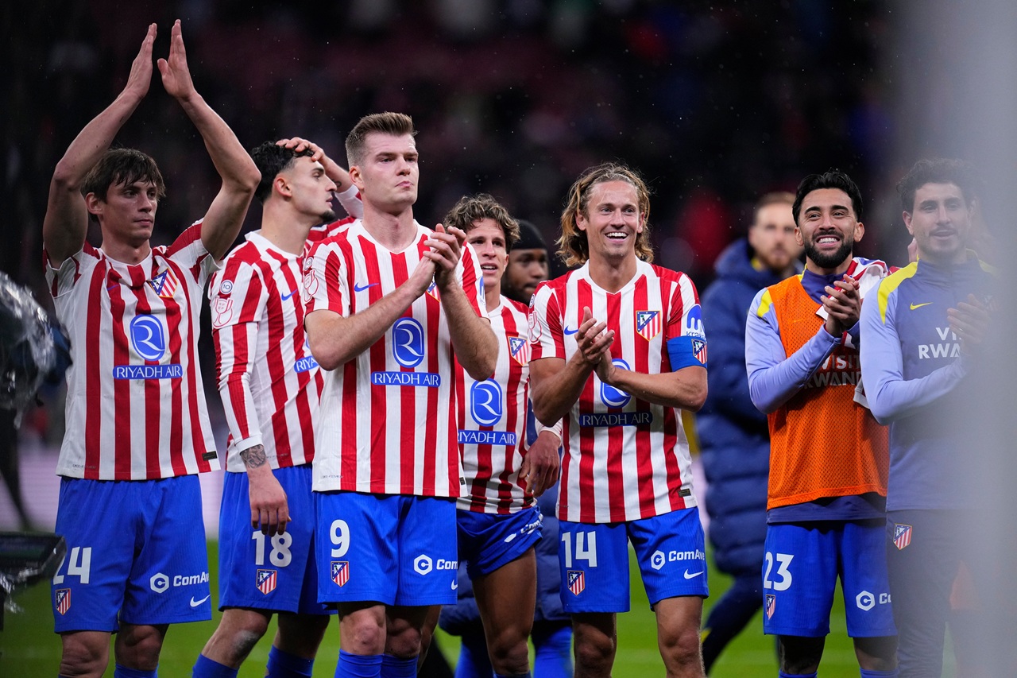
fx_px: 11298
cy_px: 339
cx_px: 508
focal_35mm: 400
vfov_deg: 3.4
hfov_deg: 5.2
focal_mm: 400
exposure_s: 1/2000
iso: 2500
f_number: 2.8
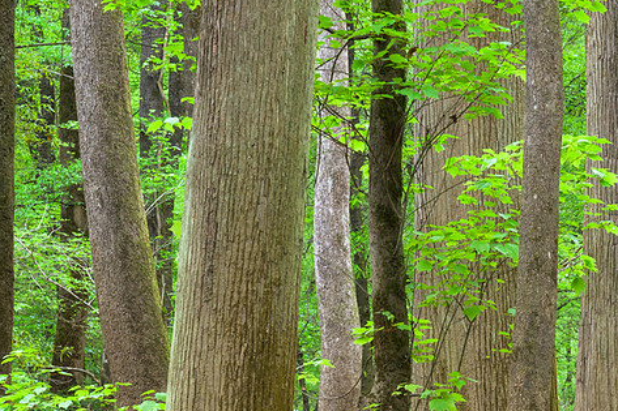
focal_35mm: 213
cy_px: 306
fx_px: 3655
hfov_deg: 9.6
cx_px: 613
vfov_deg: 6.4
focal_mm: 88
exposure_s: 1/25
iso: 640
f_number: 14
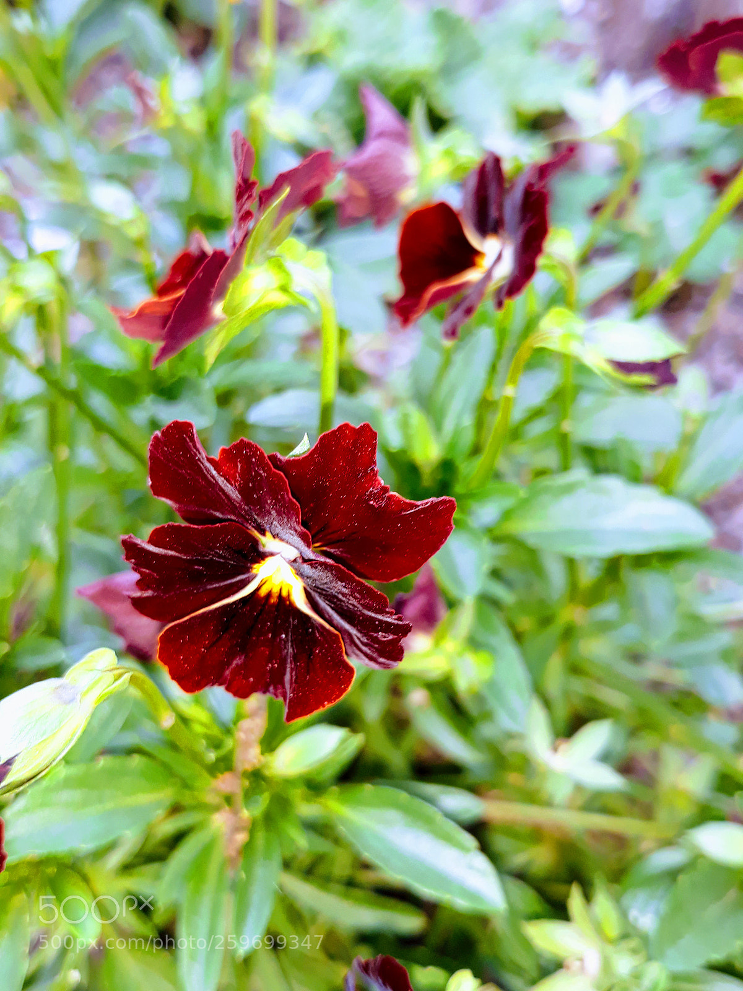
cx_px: 372
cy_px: 496
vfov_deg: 65.3
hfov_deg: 51.4
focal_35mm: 27
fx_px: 773
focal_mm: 3.71
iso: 40
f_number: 1.7
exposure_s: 1/122
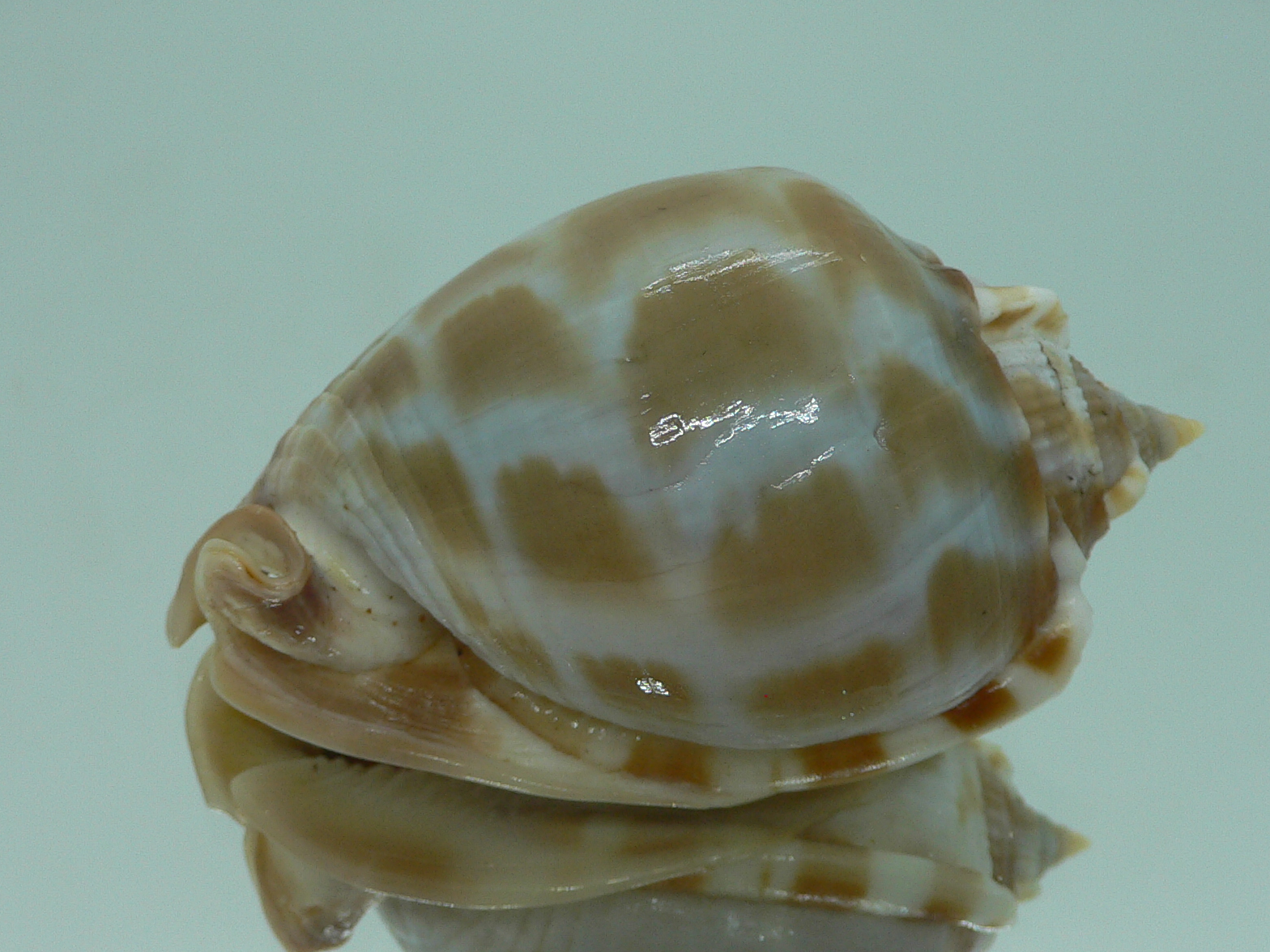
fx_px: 1651
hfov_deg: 42.1
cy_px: 576
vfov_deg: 32.1
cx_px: 675
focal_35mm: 45
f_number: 2.8
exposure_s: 1/60
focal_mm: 4.6
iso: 80
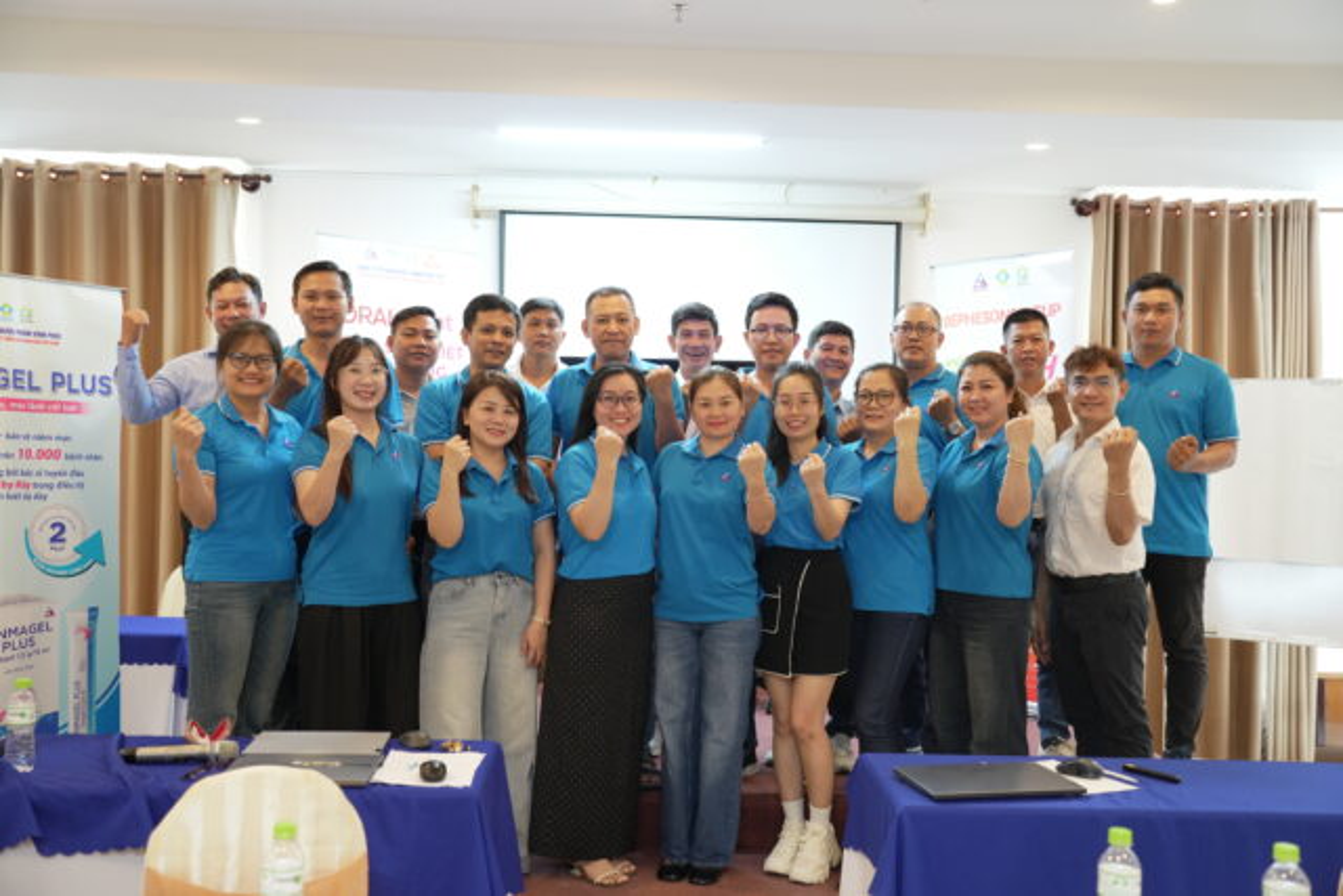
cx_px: 672
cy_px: 448
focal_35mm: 35
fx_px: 1306
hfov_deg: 54.4
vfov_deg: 37.9
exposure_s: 1/20
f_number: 3.5
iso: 400
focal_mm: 35
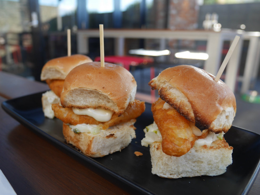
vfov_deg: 51.3
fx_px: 203
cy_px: 101
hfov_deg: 65.3
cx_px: 125
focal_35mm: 27
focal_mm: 12
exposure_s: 1/125
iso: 200
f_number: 3.5
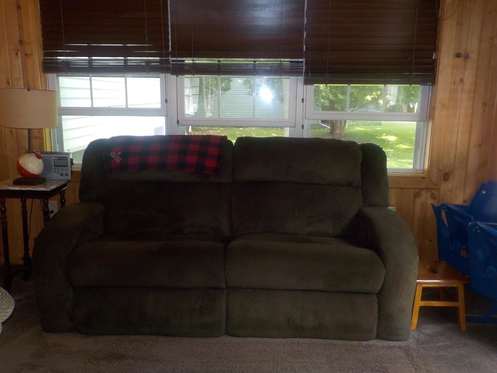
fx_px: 431
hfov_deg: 60.0
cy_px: 186
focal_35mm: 30
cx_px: 248
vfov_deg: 46.8
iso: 200
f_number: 3.3
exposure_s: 1/30
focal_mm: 4.1
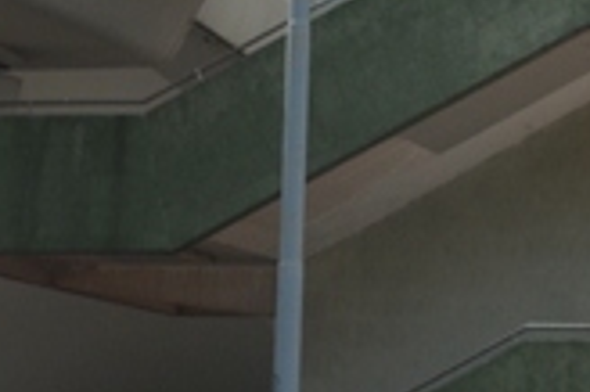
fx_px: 4290
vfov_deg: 5.2
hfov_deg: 7.6
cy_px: -266
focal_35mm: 262
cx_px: 1043
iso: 125
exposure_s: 1/250
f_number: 8
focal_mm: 28
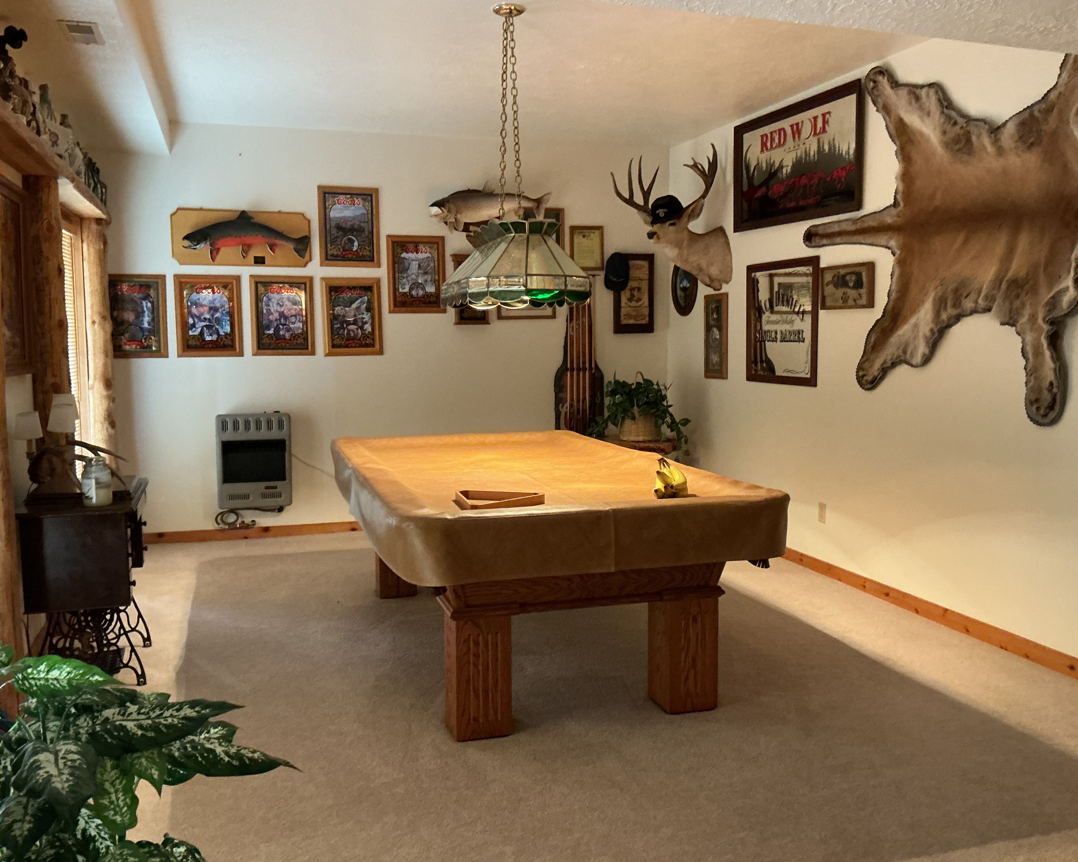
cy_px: 428
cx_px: 538
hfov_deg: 57.2
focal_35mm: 31
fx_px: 989
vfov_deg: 47.1
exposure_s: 1/40
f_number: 1.8
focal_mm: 3
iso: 320
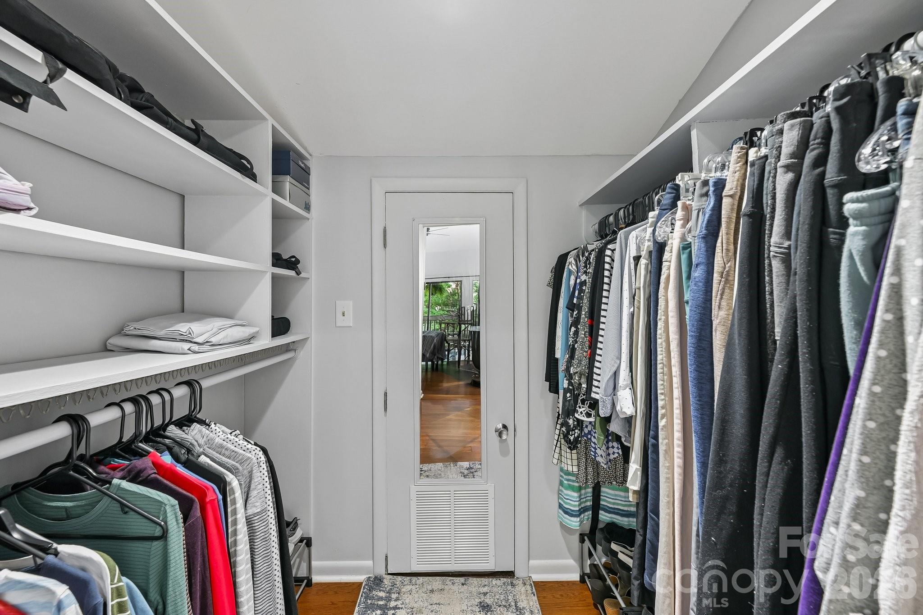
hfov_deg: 104.3
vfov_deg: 81.2
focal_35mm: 14
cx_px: 462
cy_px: 308
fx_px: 359
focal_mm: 14
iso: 400
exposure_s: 1/3.33
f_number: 8
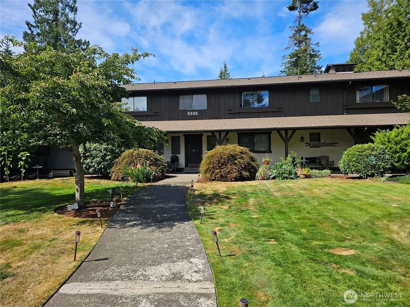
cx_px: 205
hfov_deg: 73.9
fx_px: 272
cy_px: 154
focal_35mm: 23
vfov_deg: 58.9
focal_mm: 6.3
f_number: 1.7
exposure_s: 1/617
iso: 10
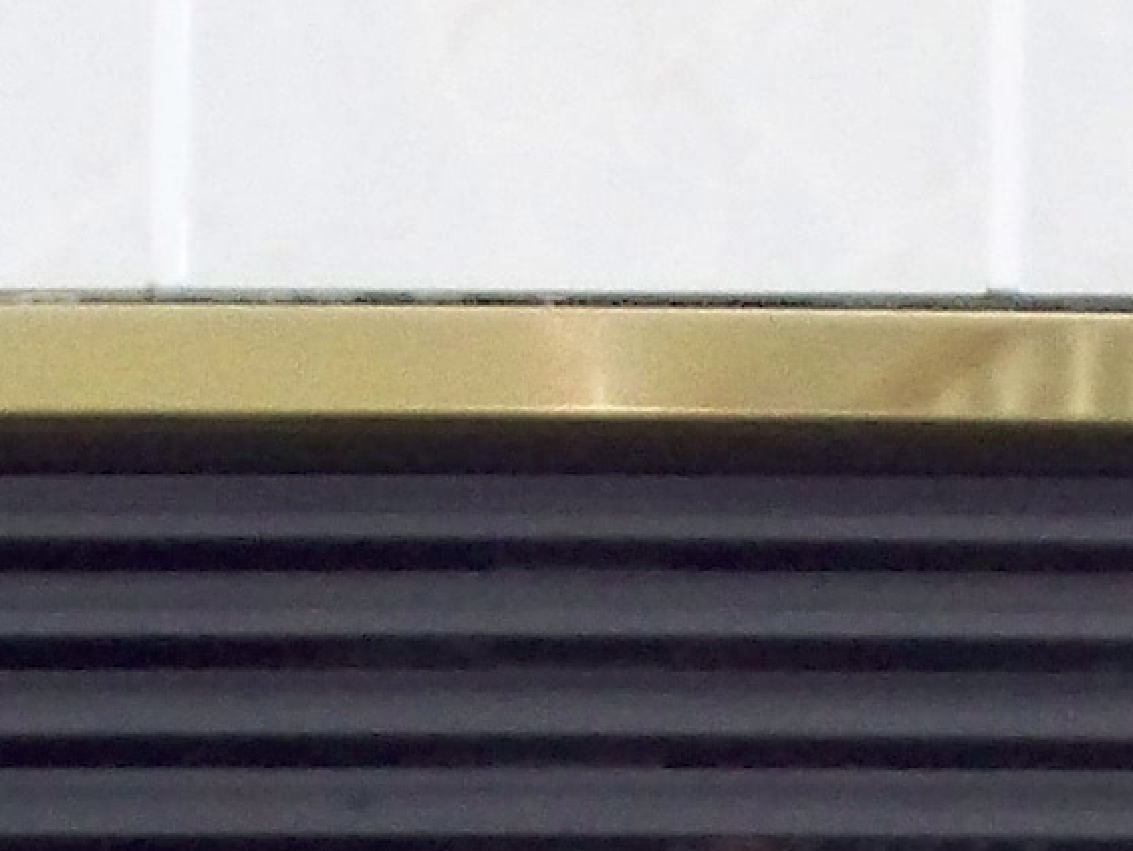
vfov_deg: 6.9
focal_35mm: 209
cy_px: 1756
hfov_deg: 9.5
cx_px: 696
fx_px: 6844
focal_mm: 7.54
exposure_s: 1/60
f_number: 2.8
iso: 500
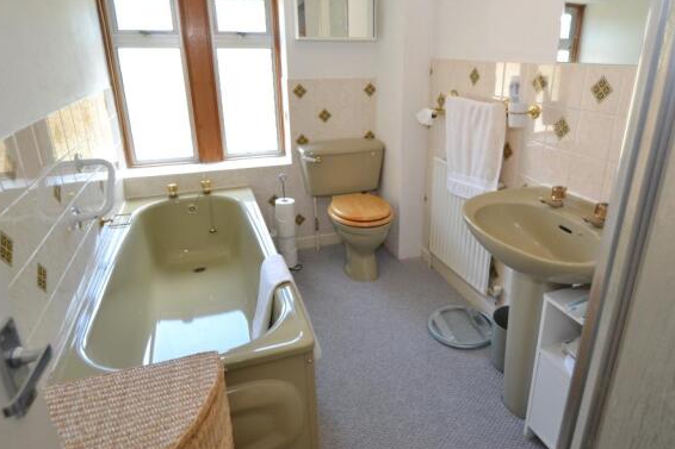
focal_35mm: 23
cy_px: 199
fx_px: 423
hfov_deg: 76.8
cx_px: 380
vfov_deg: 55.8
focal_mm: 13
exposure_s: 1/80
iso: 400
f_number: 4.5
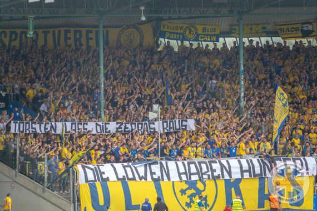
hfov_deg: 5.4
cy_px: 106
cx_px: 158
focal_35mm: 380
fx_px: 3346
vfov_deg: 3.6
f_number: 4
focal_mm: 139.53
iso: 800
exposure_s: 1/1000
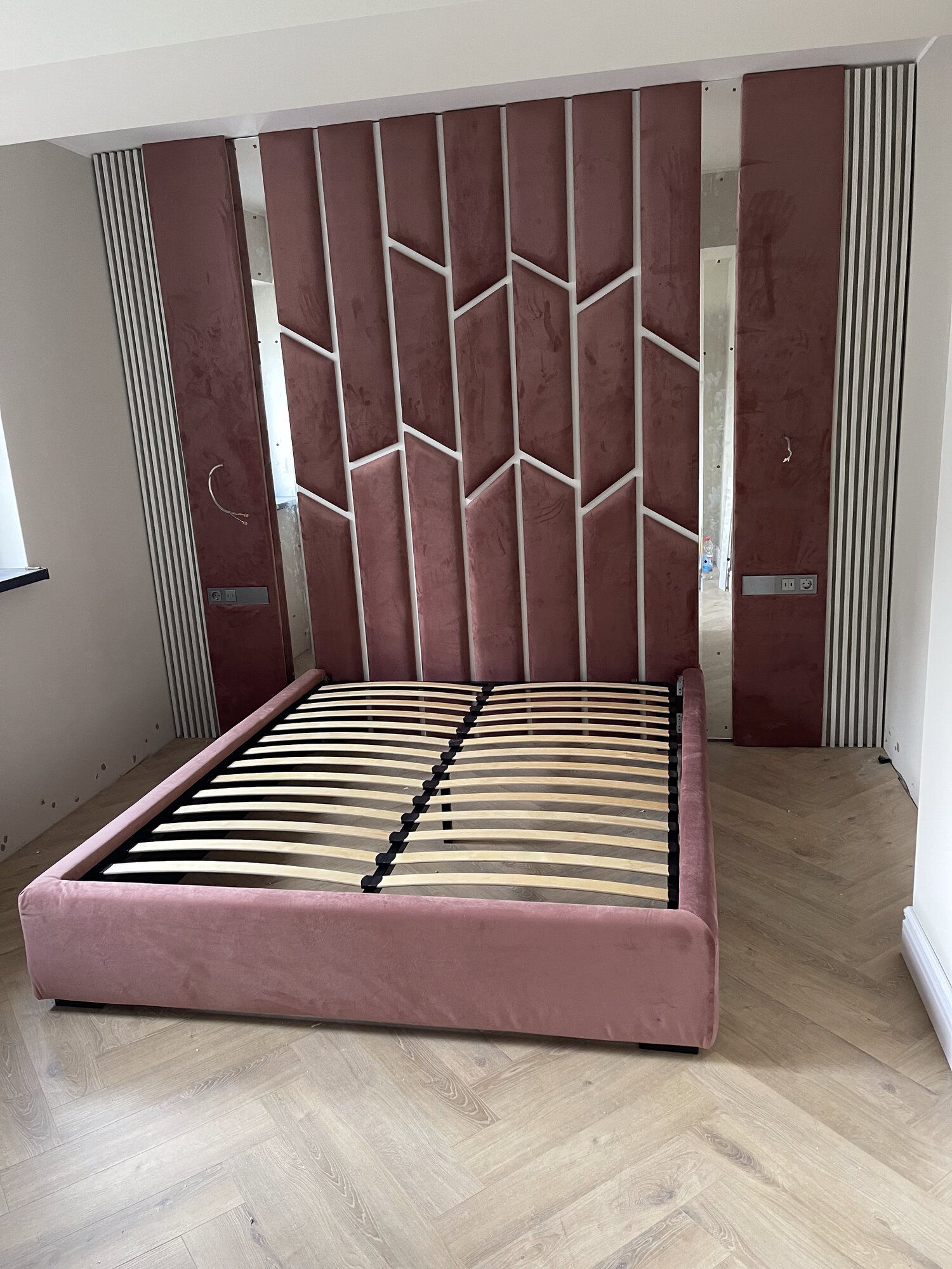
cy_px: 634
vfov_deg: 67.3
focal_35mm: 26
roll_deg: +3.3
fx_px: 953
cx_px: 476
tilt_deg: -13.3
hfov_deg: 53.1
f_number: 1.6
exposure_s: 1/60
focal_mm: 5.1
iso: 250
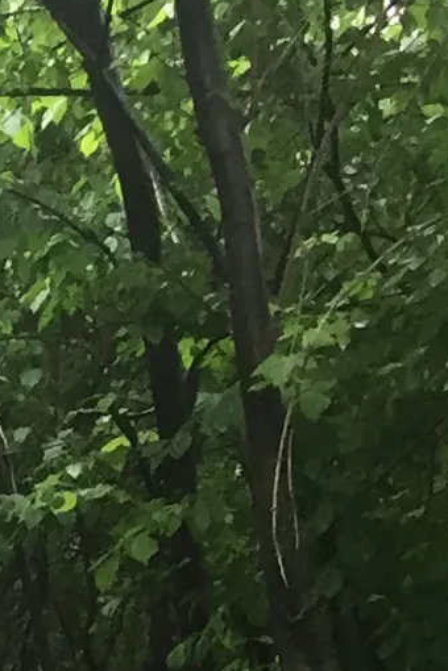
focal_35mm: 193
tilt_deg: -9.2
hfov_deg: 6.3
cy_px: 1414
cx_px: -1062
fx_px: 3602
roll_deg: +0.0
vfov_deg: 9.8
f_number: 2.2
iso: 32
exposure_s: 1/33
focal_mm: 4.15
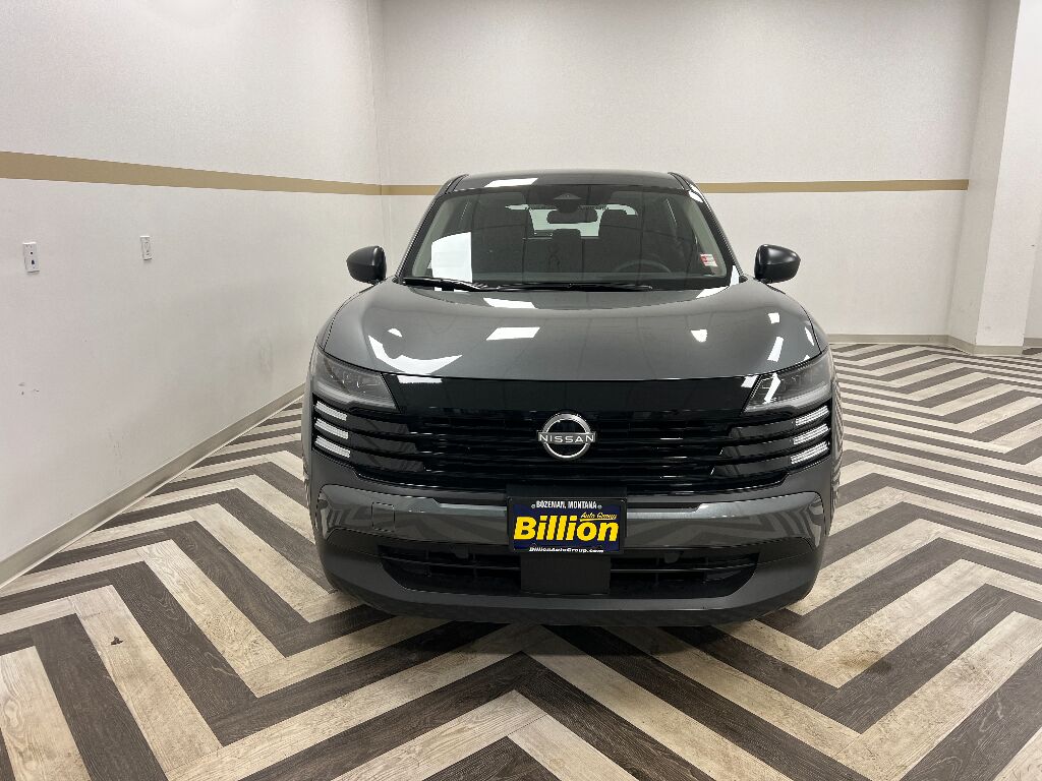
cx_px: 521
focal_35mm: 26
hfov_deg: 67.3
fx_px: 783
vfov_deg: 53.1
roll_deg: +0.5
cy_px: 390
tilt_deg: -14.0
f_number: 1.5
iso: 80
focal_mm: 5.7
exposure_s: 1/120
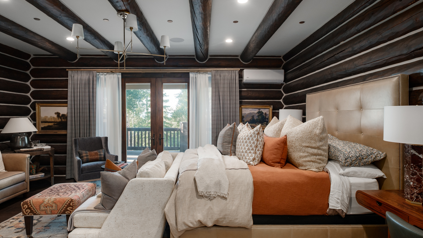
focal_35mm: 21
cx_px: 211
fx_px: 236
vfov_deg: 53.6
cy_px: 121
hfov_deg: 83.8
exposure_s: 1/50
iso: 400
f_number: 5.6
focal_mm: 13.2
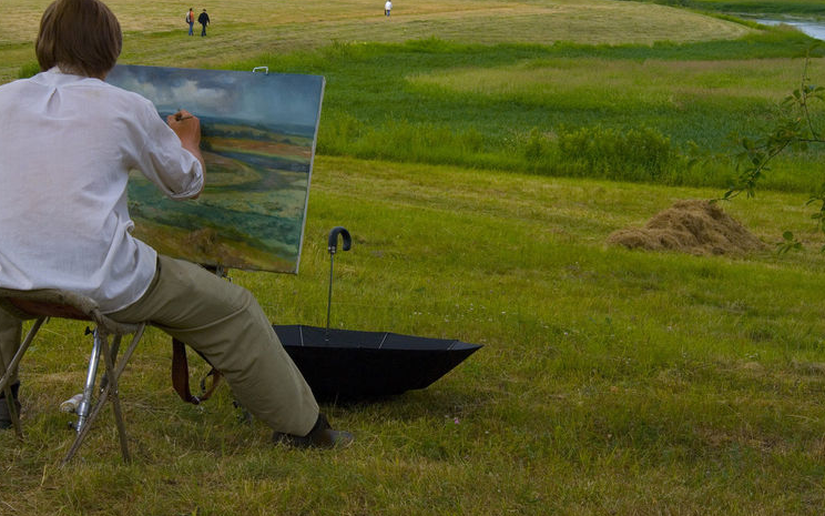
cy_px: 205
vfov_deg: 17.6
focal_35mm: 74
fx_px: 1664
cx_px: 350
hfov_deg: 27.8
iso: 400
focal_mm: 40
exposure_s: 1/320
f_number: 14
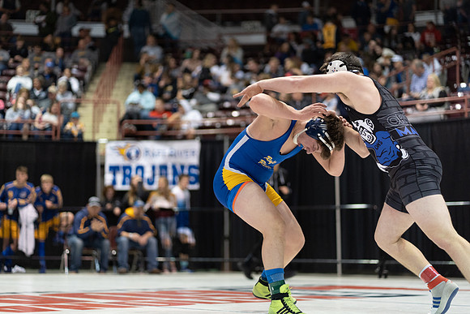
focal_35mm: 85
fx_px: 1110
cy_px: 157
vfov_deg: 16.1
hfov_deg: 23.9
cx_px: 235
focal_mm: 85
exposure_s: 1/500
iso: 2000
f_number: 1.8
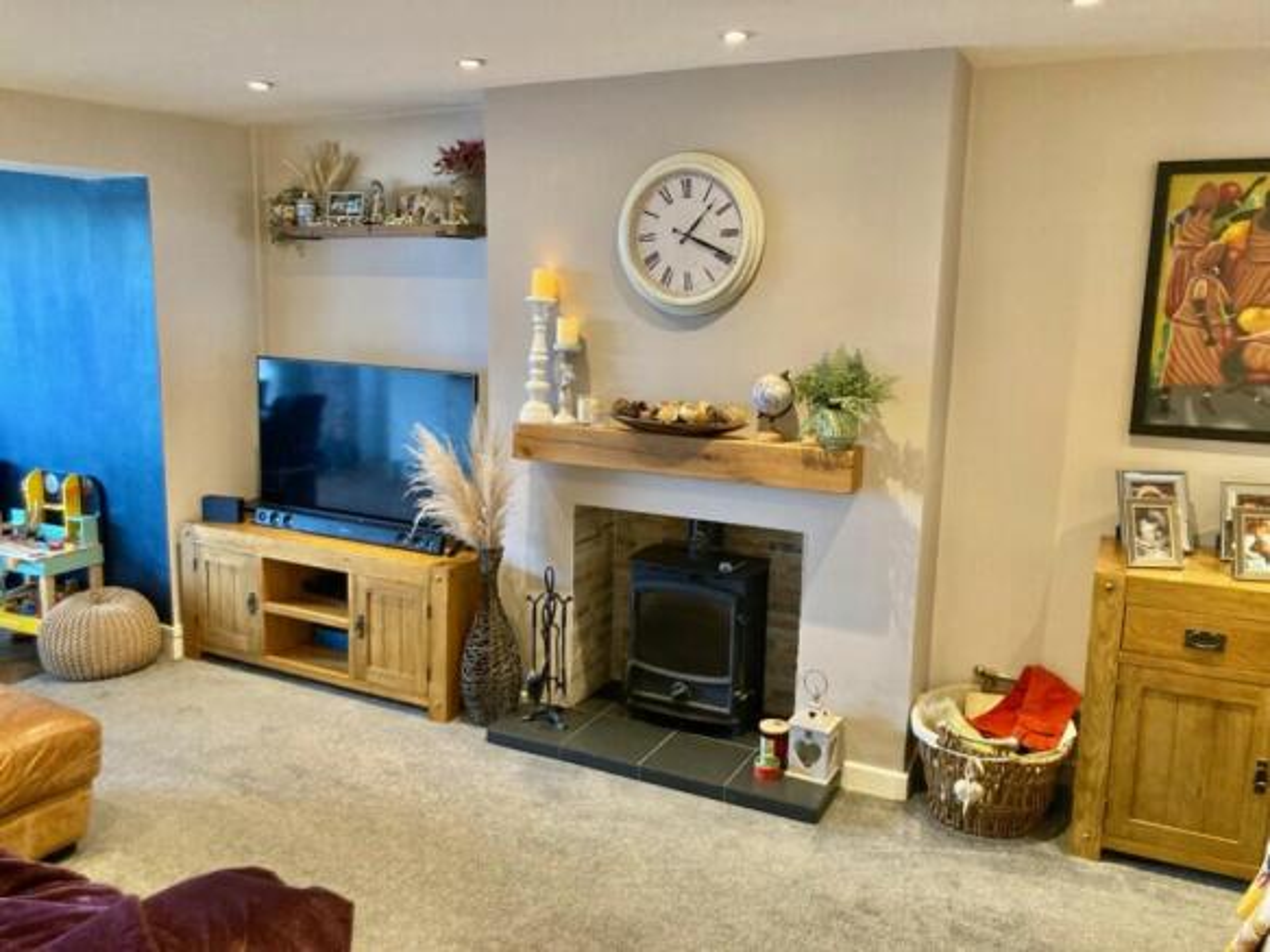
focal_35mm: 28
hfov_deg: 63.5
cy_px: 476
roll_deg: -2.8
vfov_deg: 49.7
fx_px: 1027
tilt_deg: -9.4
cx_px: 635
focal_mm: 3.99
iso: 400
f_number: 1.8
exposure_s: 1/33
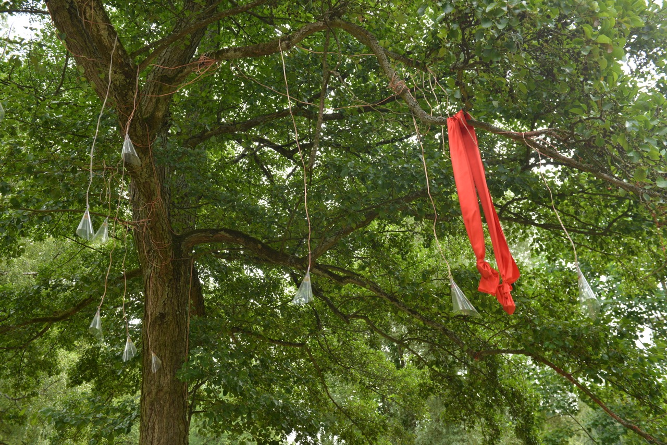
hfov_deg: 60.3
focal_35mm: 31
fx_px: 574
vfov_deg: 42.3
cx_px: 334
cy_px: 222
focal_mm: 31
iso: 500
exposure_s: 1/320
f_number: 6.3
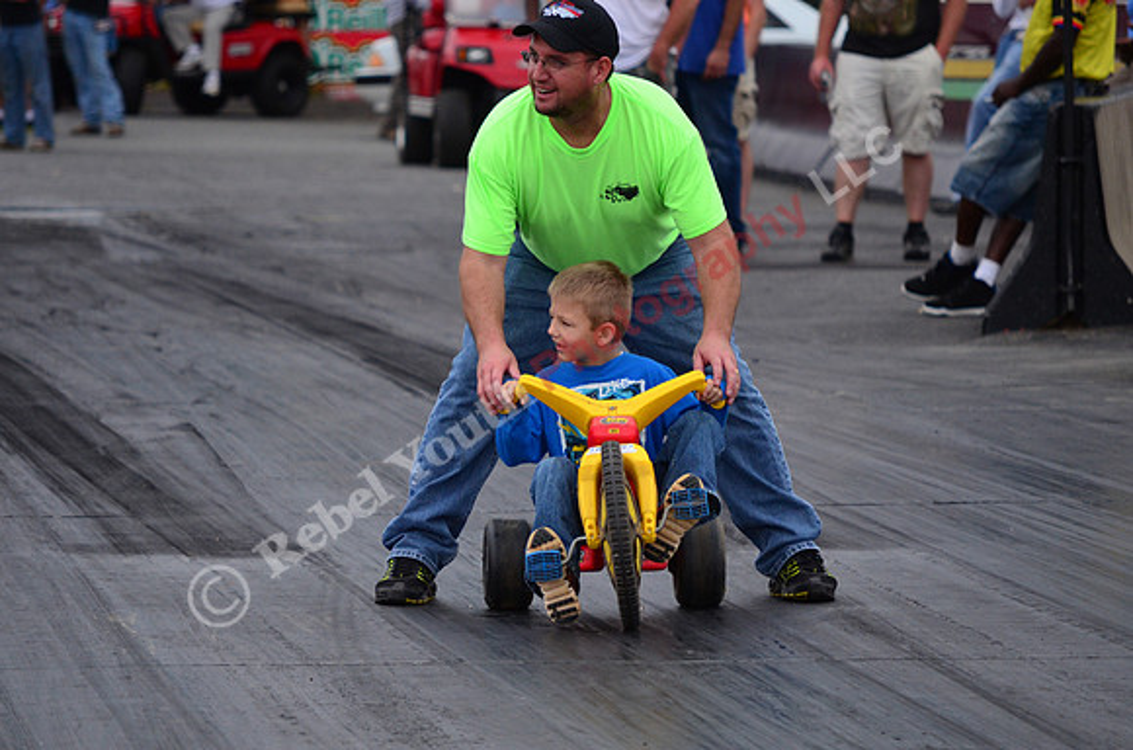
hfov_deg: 6.9
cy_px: 375
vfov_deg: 4.6
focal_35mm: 300
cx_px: 566
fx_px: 9421
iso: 1000
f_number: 5.6
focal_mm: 200
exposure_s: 1/2000
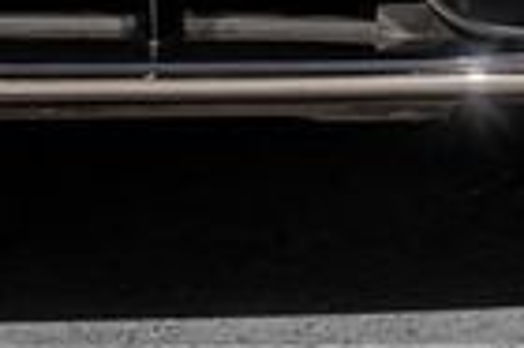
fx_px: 3329
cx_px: 479
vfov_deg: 5.8
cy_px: -413
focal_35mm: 229
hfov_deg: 9.0
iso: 320
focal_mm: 50
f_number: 5.6
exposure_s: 1/50
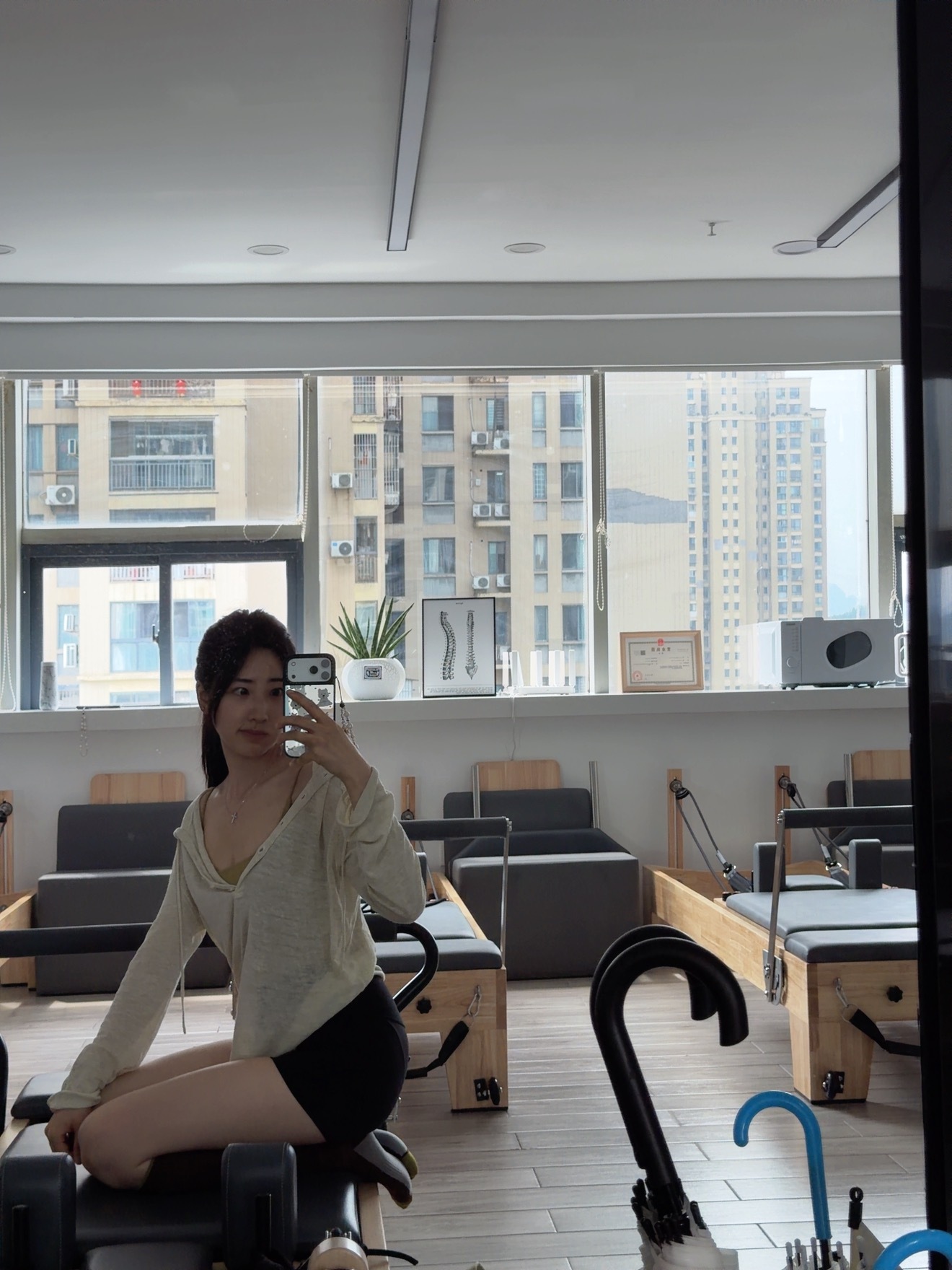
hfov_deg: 30.3
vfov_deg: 39.7
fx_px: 1760
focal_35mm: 48
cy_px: 635
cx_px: 476
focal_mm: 6.76
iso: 80
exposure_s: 1/183
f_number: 1.78
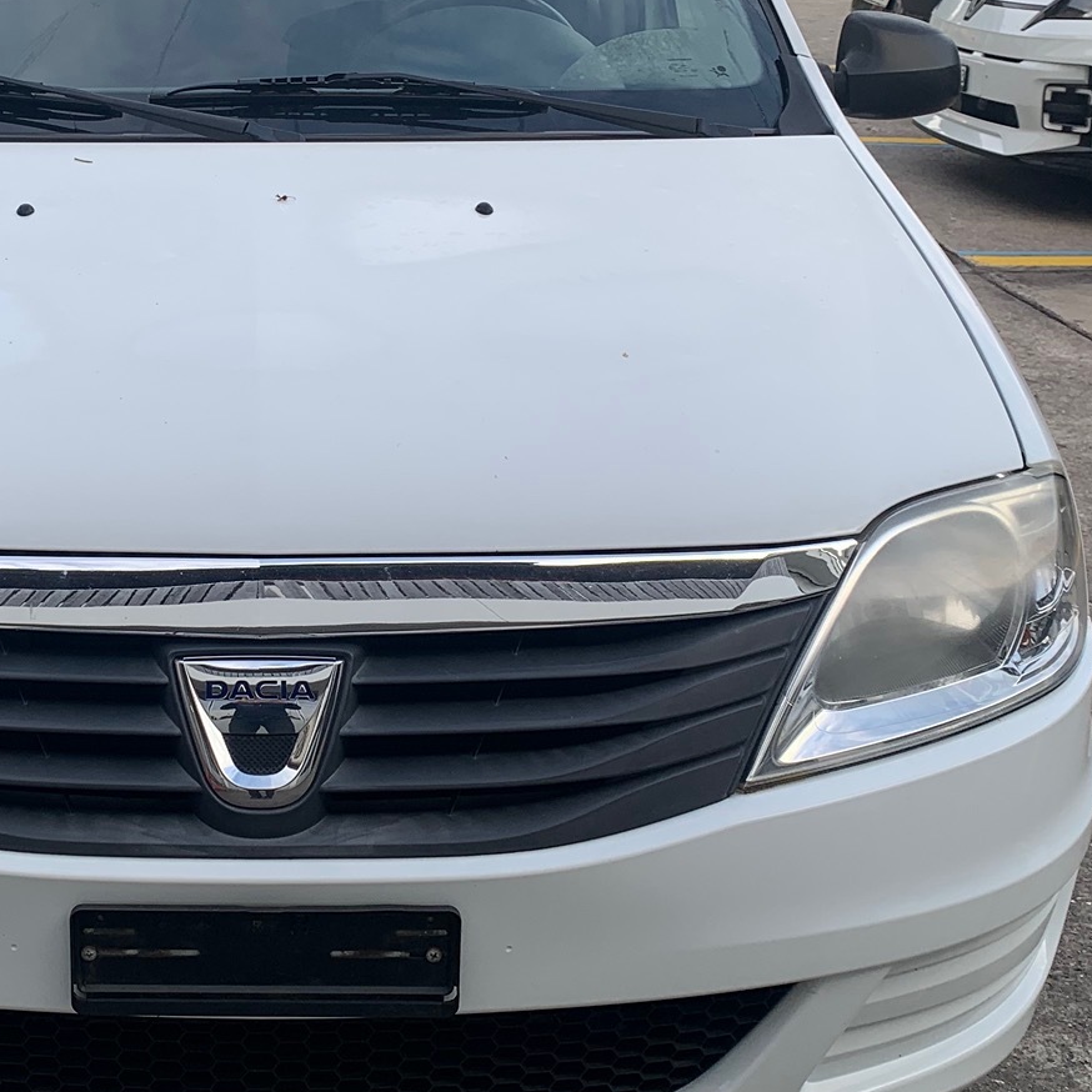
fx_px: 1892
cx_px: 200
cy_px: 450
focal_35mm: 53
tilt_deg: -20.3
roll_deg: +0.7
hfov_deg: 31.3
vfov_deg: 32.1
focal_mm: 4.25
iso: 25
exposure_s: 1/192
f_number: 1.8
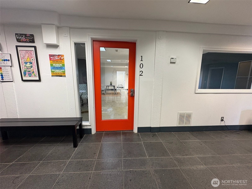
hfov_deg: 102.1
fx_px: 102
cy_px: 94
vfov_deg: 85.7
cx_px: 126
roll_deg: -0.4
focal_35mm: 14
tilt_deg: -9.7
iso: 200
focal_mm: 2.22
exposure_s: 1/105
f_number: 2.2
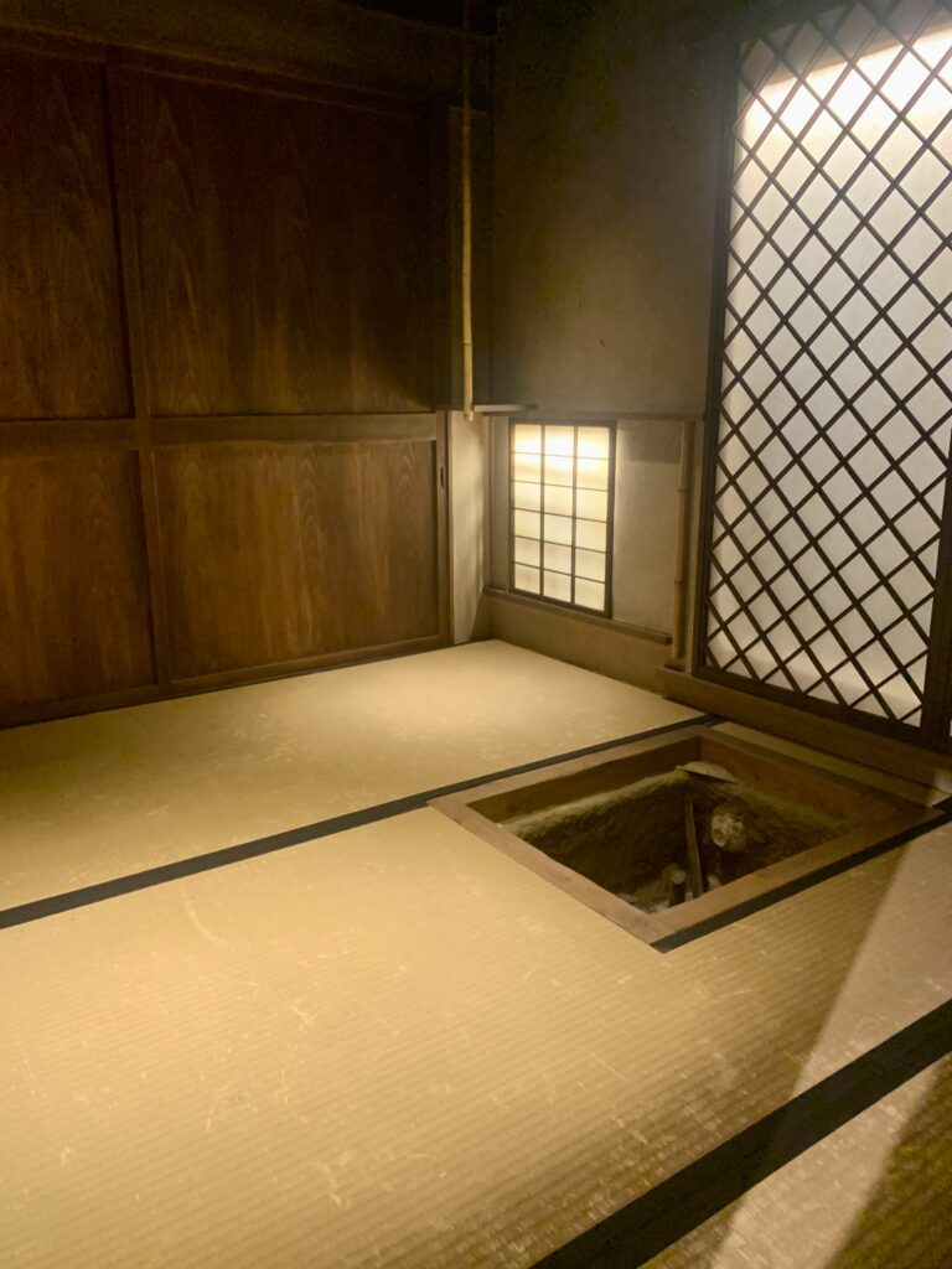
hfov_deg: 53.1
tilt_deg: -14.4
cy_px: 634
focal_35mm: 26
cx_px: 476
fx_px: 953
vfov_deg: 67.3
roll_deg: +0.6
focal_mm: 4.25
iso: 400
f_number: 1.8
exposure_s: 1/44
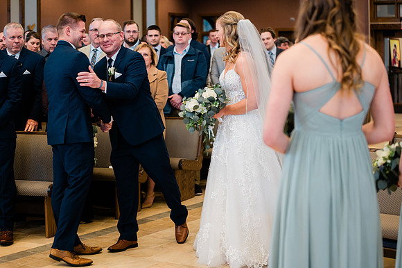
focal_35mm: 70
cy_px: 134
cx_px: 201
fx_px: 781
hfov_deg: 28.9
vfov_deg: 19.4
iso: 1600
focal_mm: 70
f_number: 2.8
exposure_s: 1/250
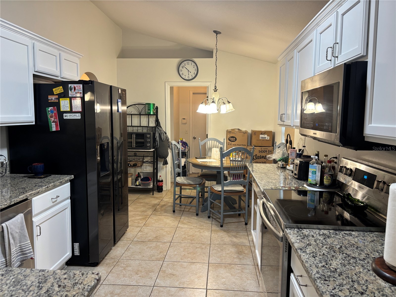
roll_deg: -0.7
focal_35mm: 26
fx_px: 297
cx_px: 198
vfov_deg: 53.1
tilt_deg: -5.7
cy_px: 148
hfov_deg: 67.3
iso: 200
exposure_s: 1/60
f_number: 1.6
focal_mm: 5.96
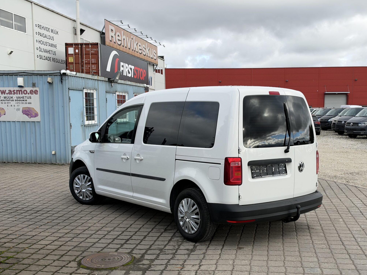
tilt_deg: -7.4
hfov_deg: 44.5
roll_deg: +0.2
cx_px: 223
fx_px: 445
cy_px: 169
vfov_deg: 34.2
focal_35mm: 42
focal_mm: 6.93
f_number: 1.8
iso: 64
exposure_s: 1/1429
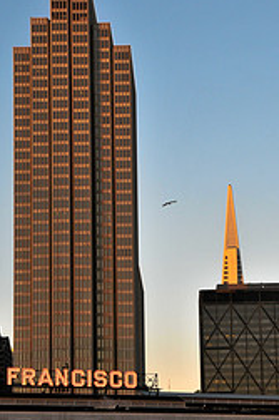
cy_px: 273
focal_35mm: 102
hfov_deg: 13.4
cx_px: 168
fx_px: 1187
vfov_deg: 20.0
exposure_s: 1/60
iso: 200
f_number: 8
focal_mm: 38
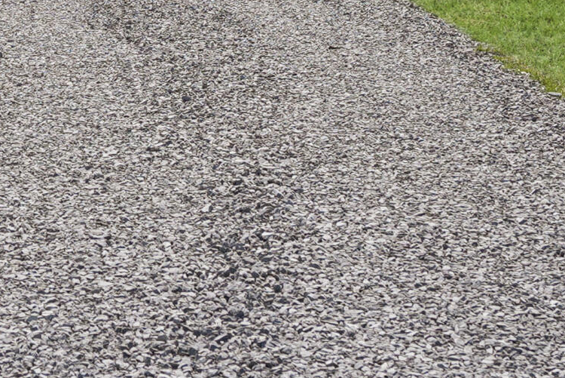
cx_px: 125
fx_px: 2010
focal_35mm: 128
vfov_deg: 10.4
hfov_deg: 15.9
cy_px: -148
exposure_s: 1/640
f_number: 5
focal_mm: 32
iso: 80
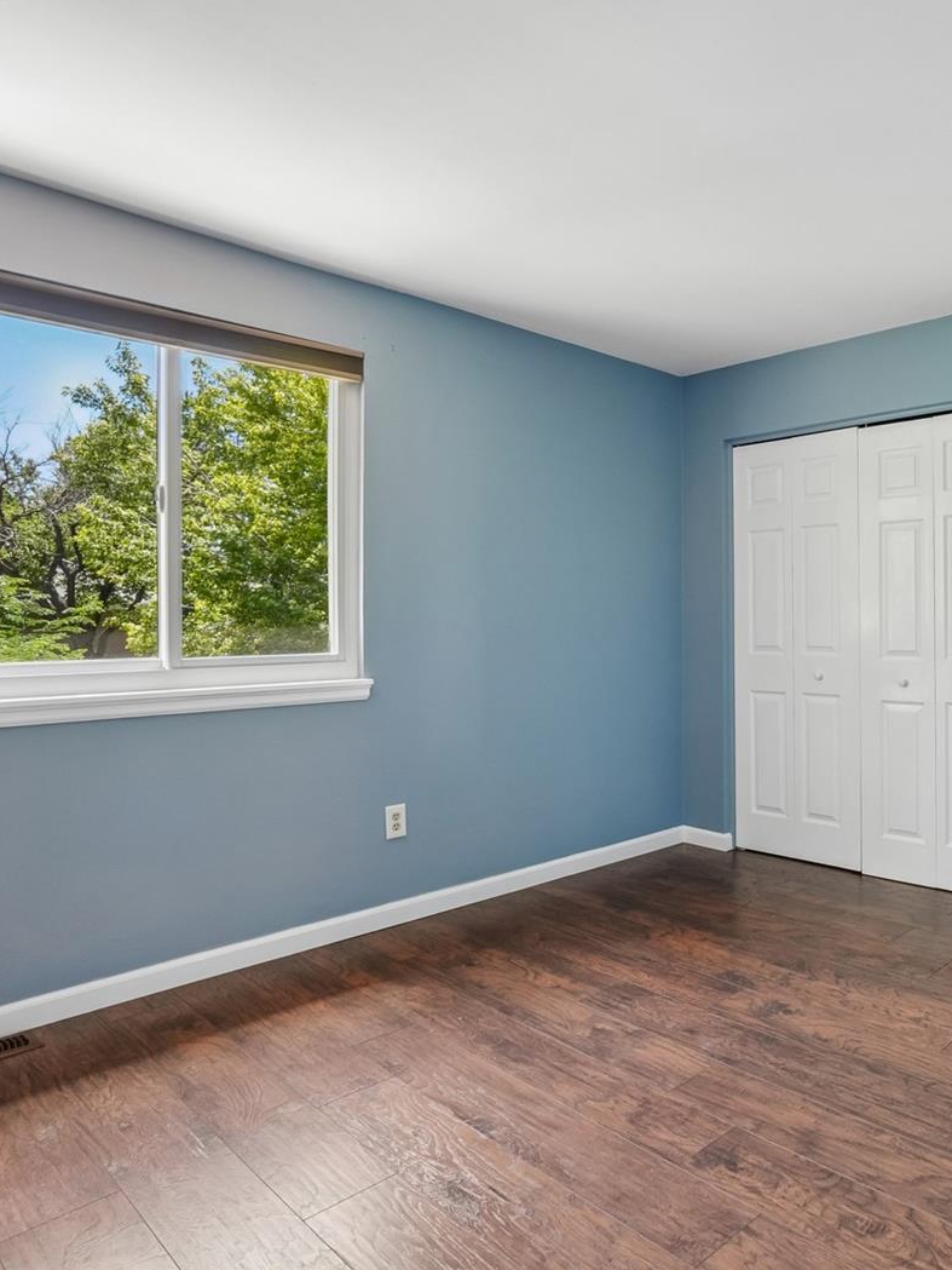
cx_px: 806
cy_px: 627
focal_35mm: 22
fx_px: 807
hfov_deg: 55.3
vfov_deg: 76.4
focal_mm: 10
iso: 400
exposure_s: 1/5
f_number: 8
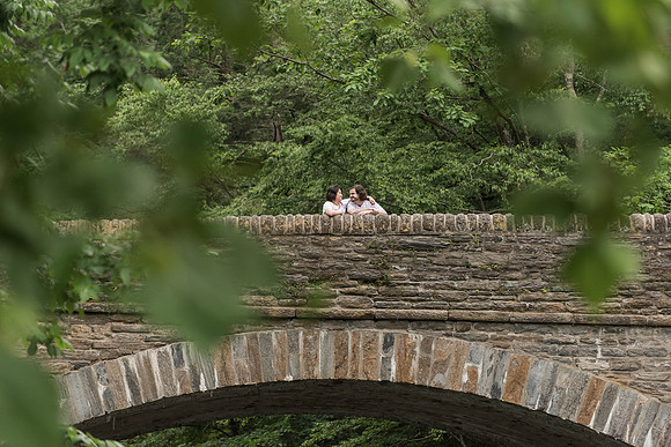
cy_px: 224
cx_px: 335
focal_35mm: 173
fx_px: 3221
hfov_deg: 11.9
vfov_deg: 8.0
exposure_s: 1/640
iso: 1600
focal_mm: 170
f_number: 4
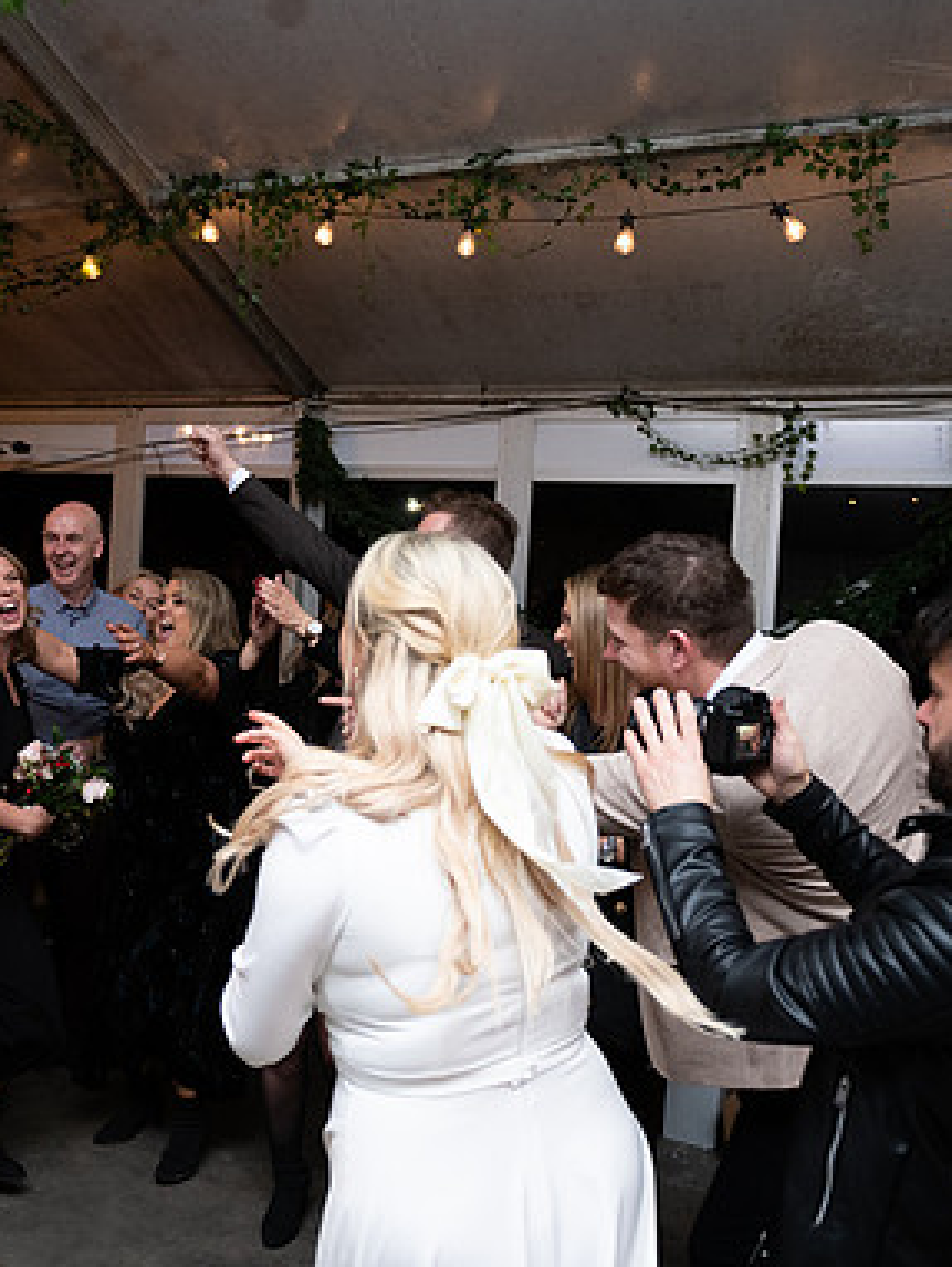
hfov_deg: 39.6
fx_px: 1282
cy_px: 635
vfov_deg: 52.6
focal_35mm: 35
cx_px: 232
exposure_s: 1/160
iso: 800
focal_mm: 24
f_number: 3.5
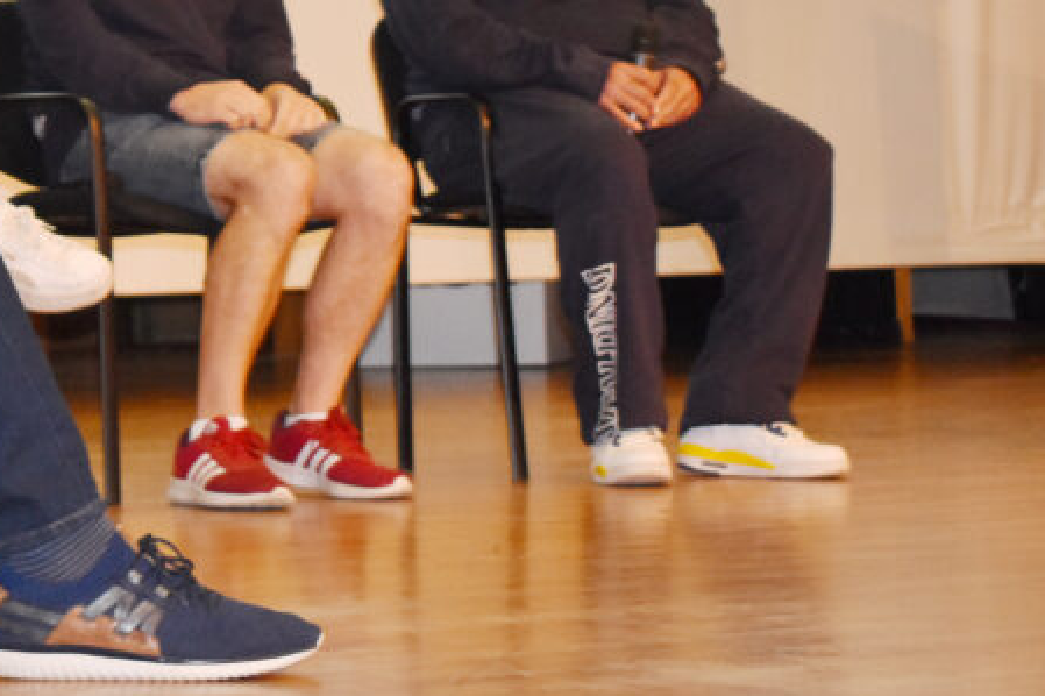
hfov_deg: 10.8
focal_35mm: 188
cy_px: -62
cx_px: -109
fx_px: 5459
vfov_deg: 7.3
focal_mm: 55
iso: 25600
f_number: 5.6
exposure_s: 1/60
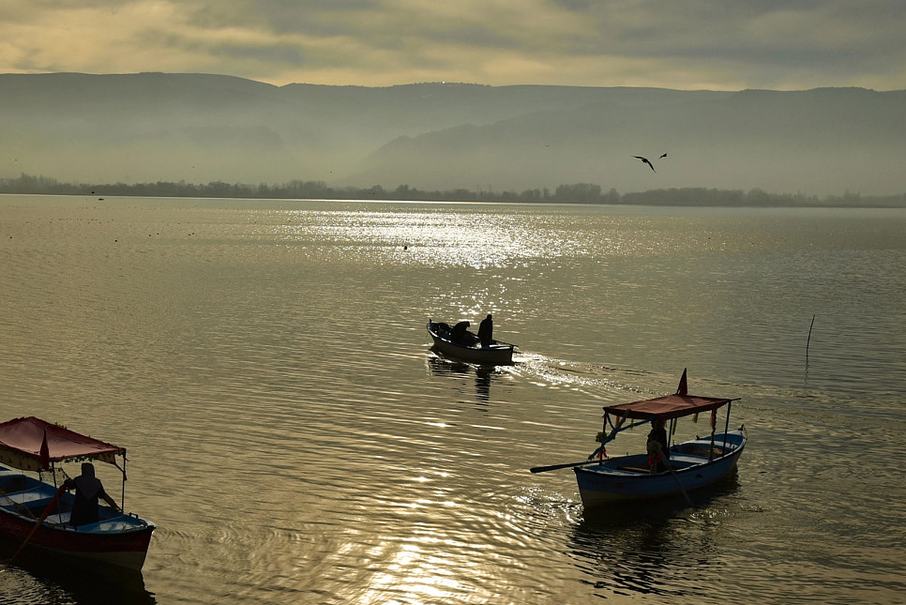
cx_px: 299
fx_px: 1334
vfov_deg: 25.3
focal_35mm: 53
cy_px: 444
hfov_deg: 37.1
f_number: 6.3
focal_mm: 32
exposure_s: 1/800
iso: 100
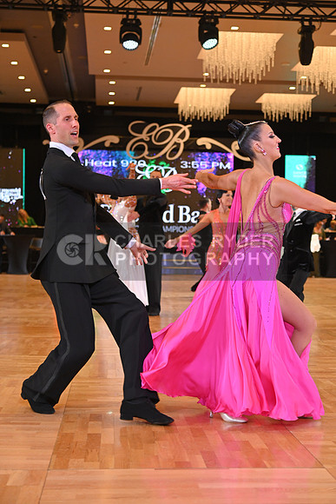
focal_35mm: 58
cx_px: 168
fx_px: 811
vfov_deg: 34.5
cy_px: 252
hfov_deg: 23.4
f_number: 4
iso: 1600
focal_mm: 58
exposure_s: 1/400
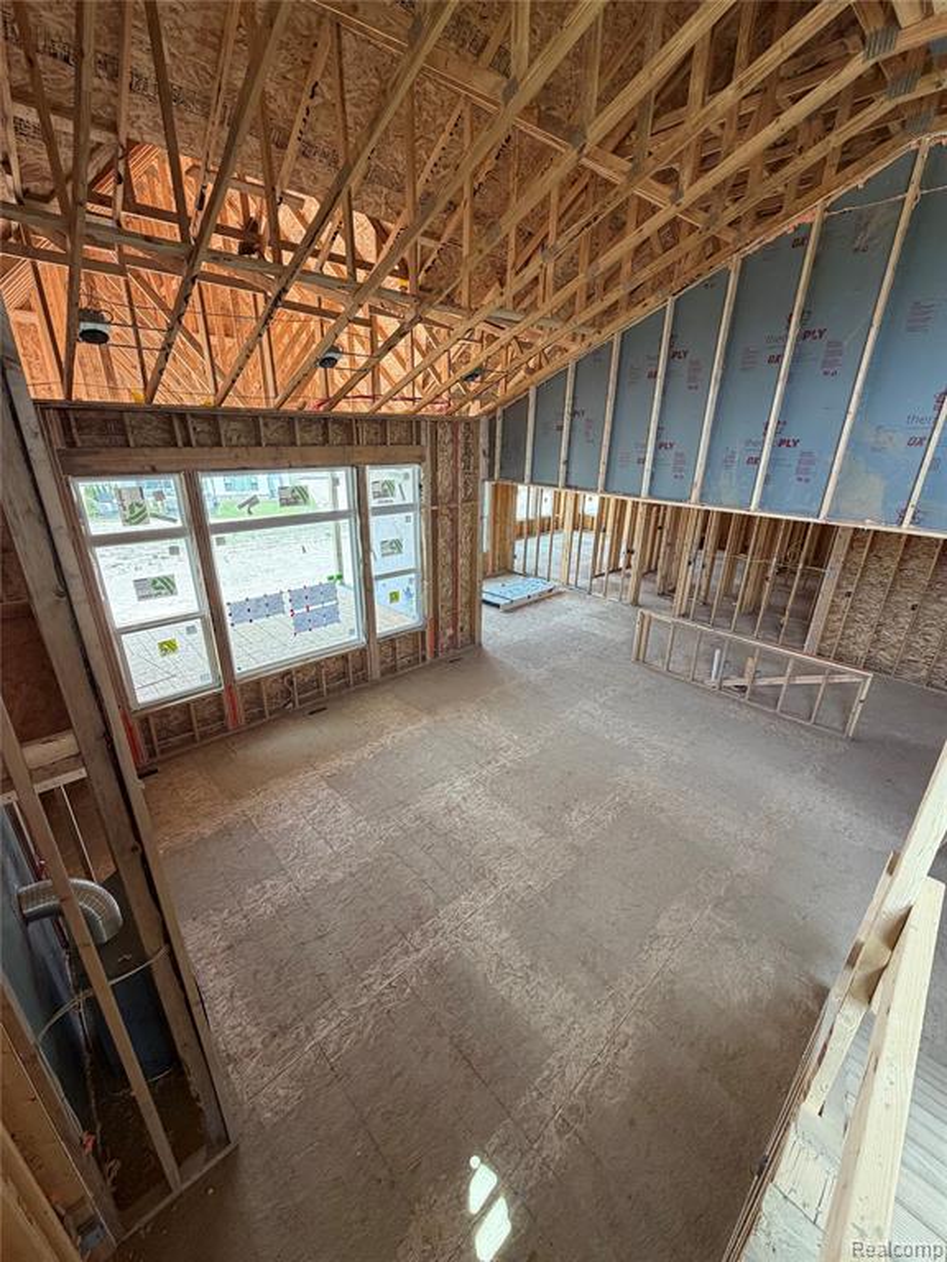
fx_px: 511
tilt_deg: -21.4
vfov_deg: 102.1
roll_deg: -0.7
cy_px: 631
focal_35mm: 14
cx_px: 474
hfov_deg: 85.7
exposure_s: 1/121
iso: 160
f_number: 2.2
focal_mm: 2.22
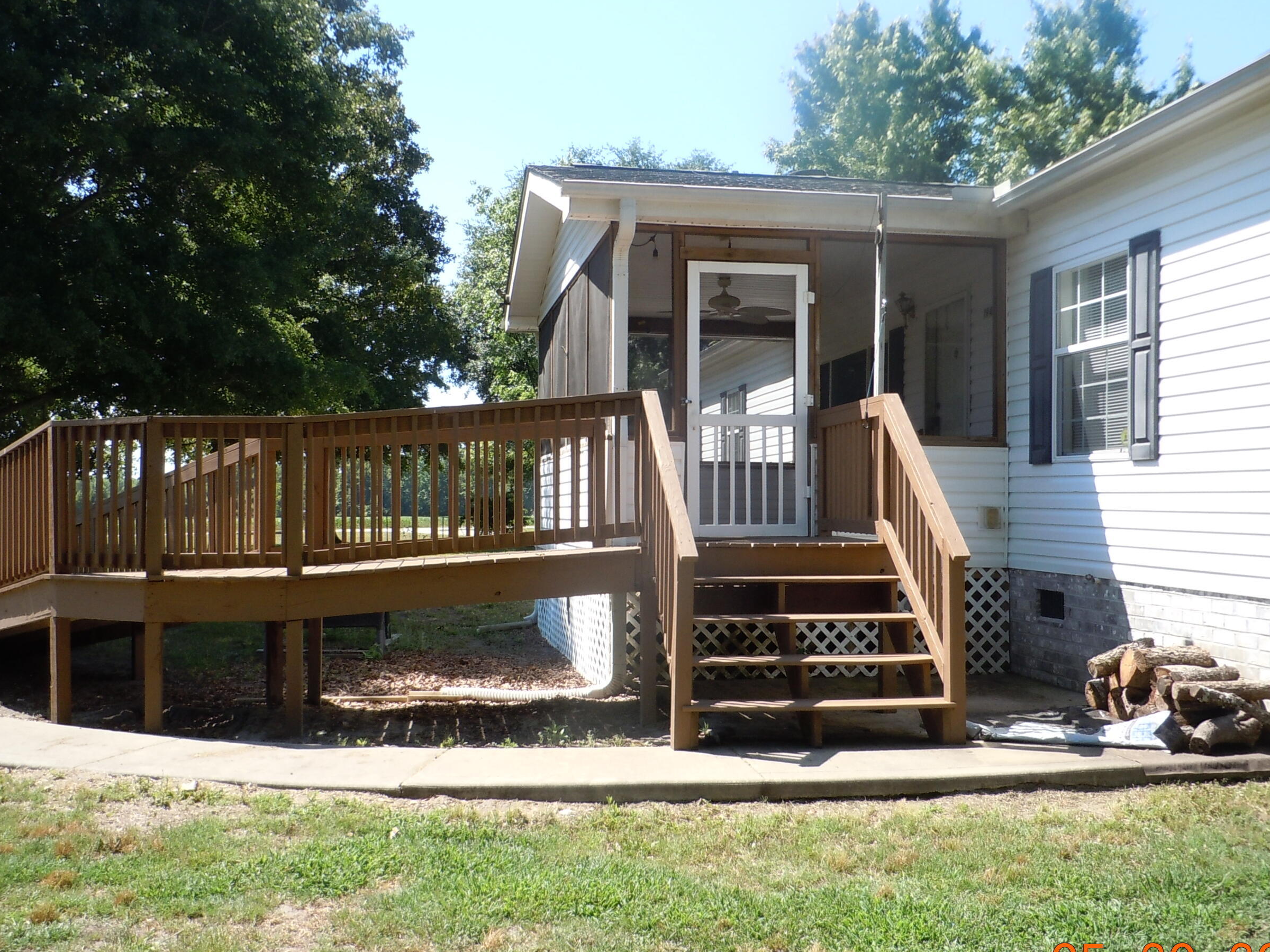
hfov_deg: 52.6
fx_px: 1284
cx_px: 621
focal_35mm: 35
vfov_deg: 40.7
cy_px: 492
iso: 100
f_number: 3.7
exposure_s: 1/320
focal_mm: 5
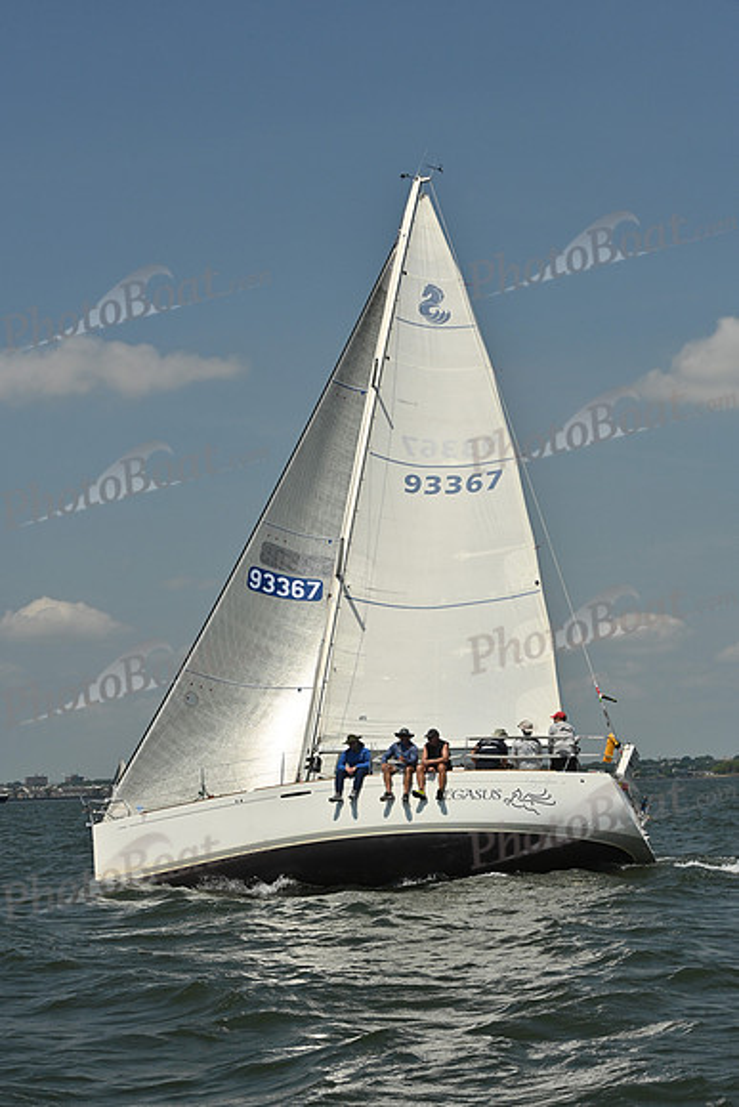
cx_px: 370
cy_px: 554
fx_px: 2154
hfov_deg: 19.5
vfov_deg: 28.8
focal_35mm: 70
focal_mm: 70
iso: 320
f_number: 13
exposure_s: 1/1250
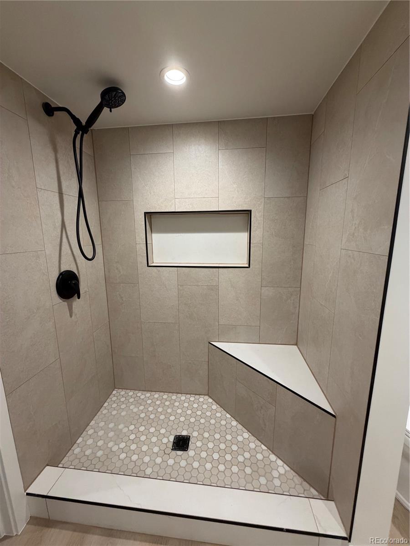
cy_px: 273
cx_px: 205
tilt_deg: -9.6
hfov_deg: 85.7
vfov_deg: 102.1
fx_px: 221
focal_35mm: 14
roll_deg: +0.7
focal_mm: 2.22
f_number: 2.2
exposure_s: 1/120
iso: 320
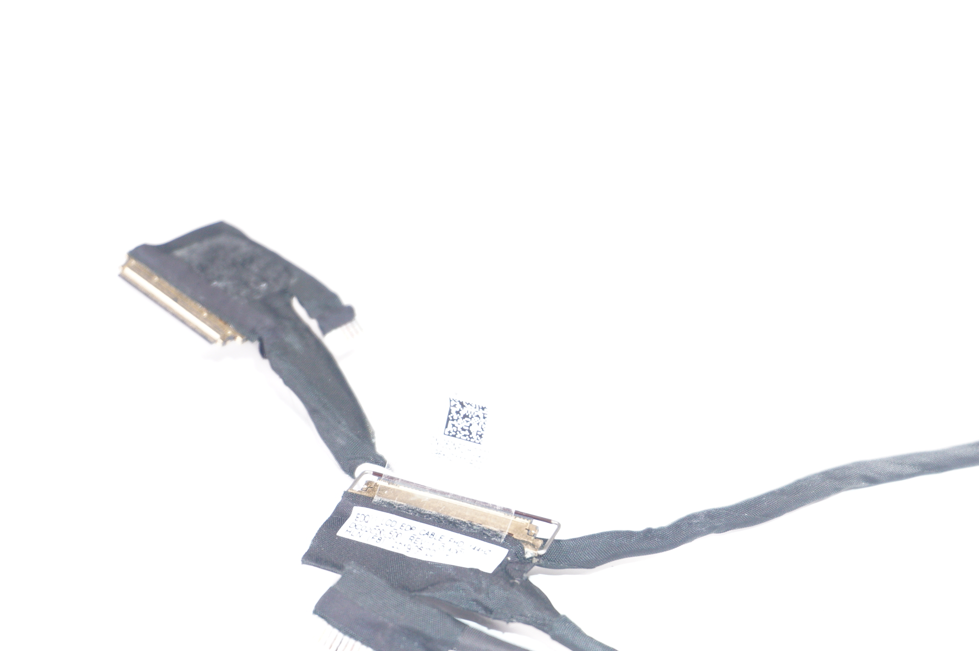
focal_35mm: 93
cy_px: 456
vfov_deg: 14.6
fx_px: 2527
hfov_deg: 21.8
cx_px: 665
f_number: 5.6
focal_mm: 44
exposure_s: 1/160
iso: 800
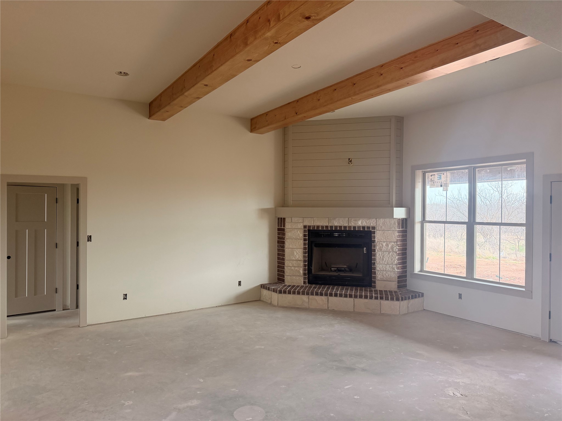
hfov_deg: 71.6
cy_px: 210
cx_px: 281
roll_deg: -0.2
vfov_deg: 56.8
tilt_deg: -0.4
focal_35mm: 24
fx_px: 390
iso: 200
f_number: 1.78
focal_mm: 6.76
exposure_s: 1/225
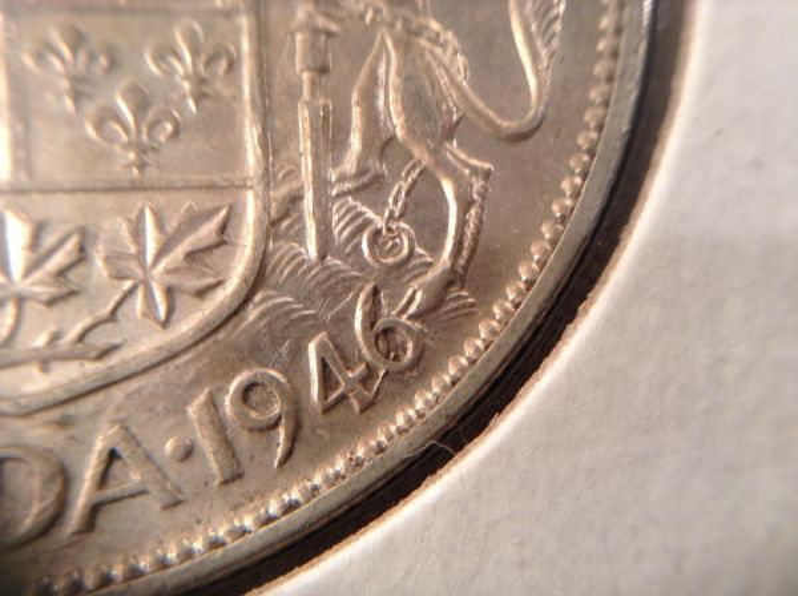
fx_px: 760
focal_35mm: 33
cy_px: 298
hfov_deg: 55.4
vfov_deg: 42.8
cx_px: 399
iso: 32
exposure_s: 1/50
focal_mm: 3.3
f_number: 2.4
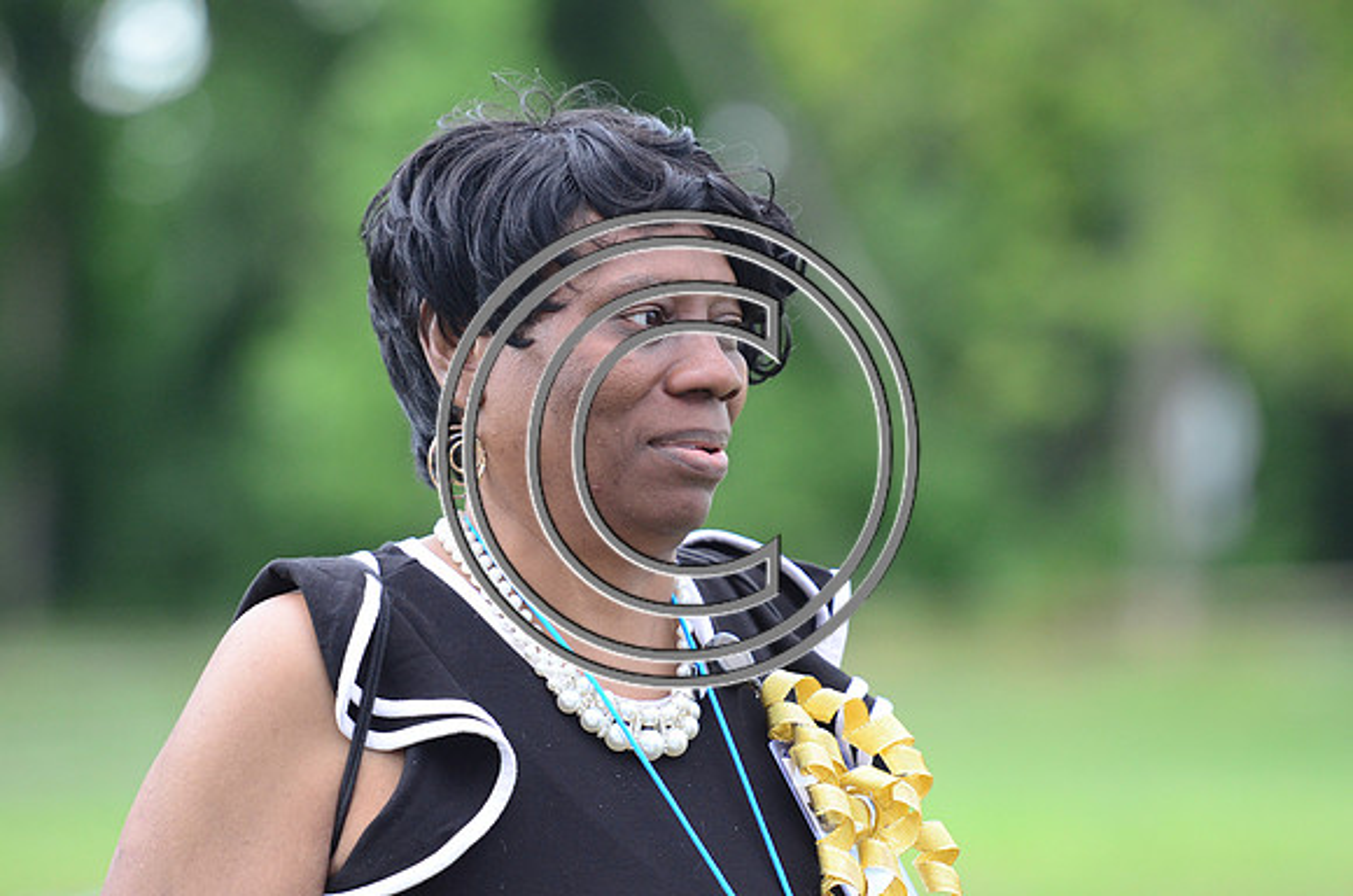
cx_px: 676
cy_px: 448
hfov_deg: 7.4
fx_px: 10406
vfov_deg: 4.9
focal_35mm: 278
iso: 800
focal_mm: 185
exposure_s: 1/320
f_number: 2.8
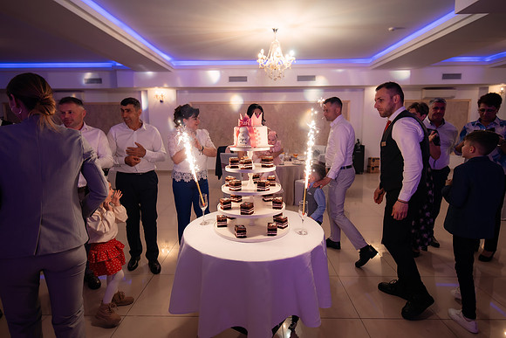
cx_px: 253
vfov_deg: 62.0
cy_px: 169
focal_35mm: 20
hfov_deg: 84.0
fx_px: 281
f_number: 2.8
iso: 1600
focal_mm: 20
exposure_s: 1/200
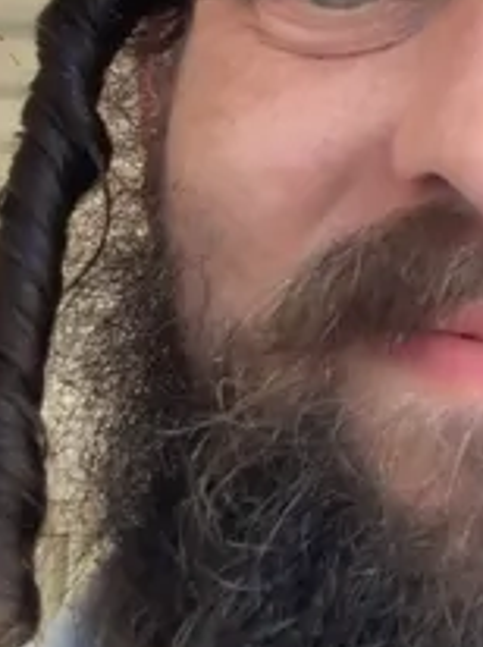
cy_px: 195
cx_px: 514
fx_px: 1305
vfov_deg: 27.6
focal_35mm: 70
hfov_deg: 20.1
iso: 64
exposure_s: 1/120
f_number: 2
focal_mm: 2.66
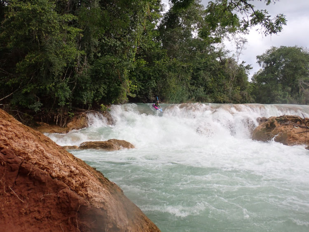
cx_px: 154
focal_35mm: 36
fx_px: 321
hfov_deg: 51.3
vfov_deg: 39.7
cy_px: 116
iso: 200
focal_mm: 6.37
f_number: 3.5
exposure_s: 1/1000
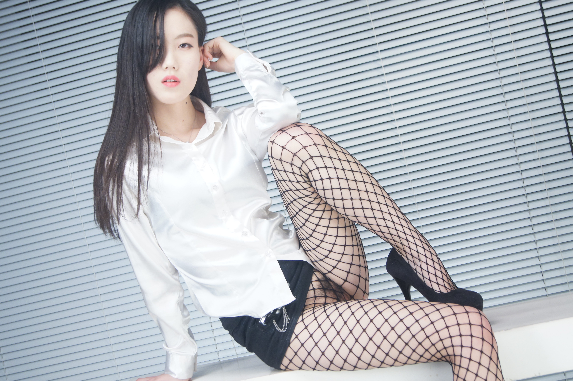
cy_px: 190
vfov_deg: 20.1
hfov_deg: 29.9
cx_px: 286
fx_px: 1073
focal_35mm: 68
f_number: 5.6
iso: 800
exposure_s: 1/160
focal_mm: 45
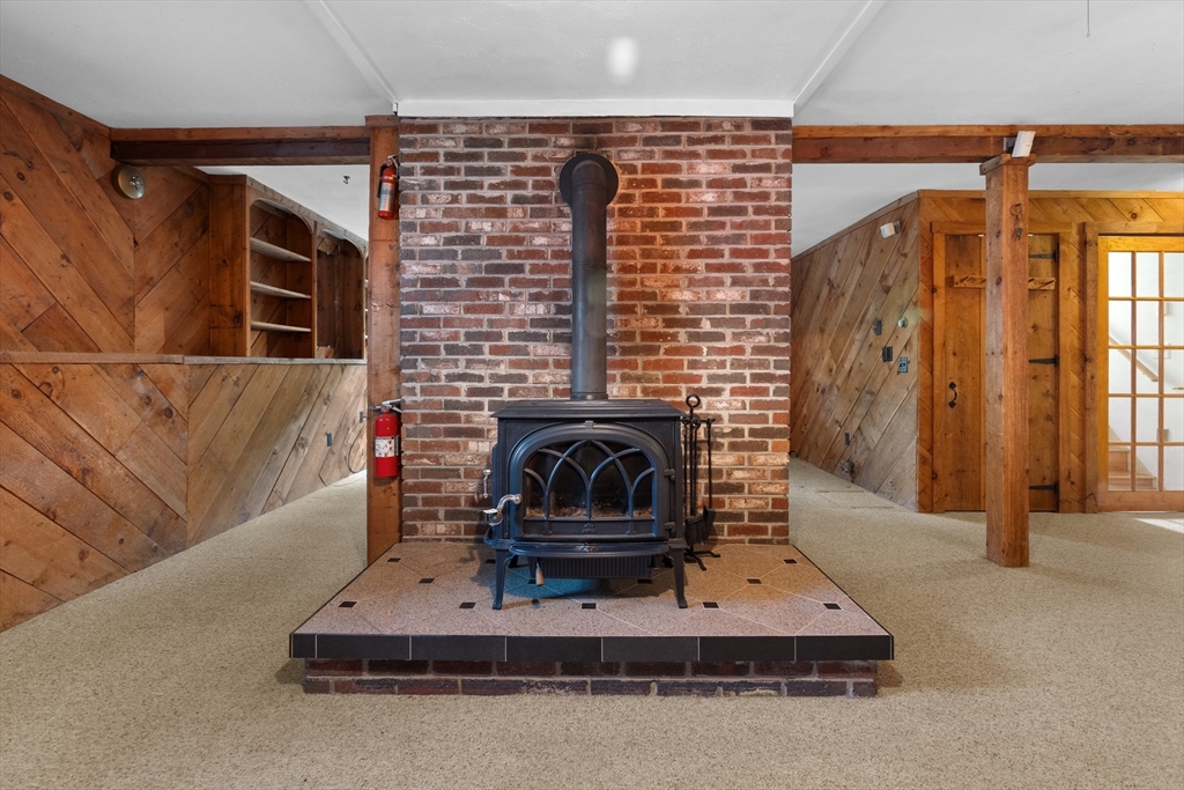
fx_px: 526
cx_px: 592
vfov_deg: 73.8
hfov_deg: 96.7
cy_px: 395
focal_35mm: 16
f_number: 7.1
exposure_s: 6
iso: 320
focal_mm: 16
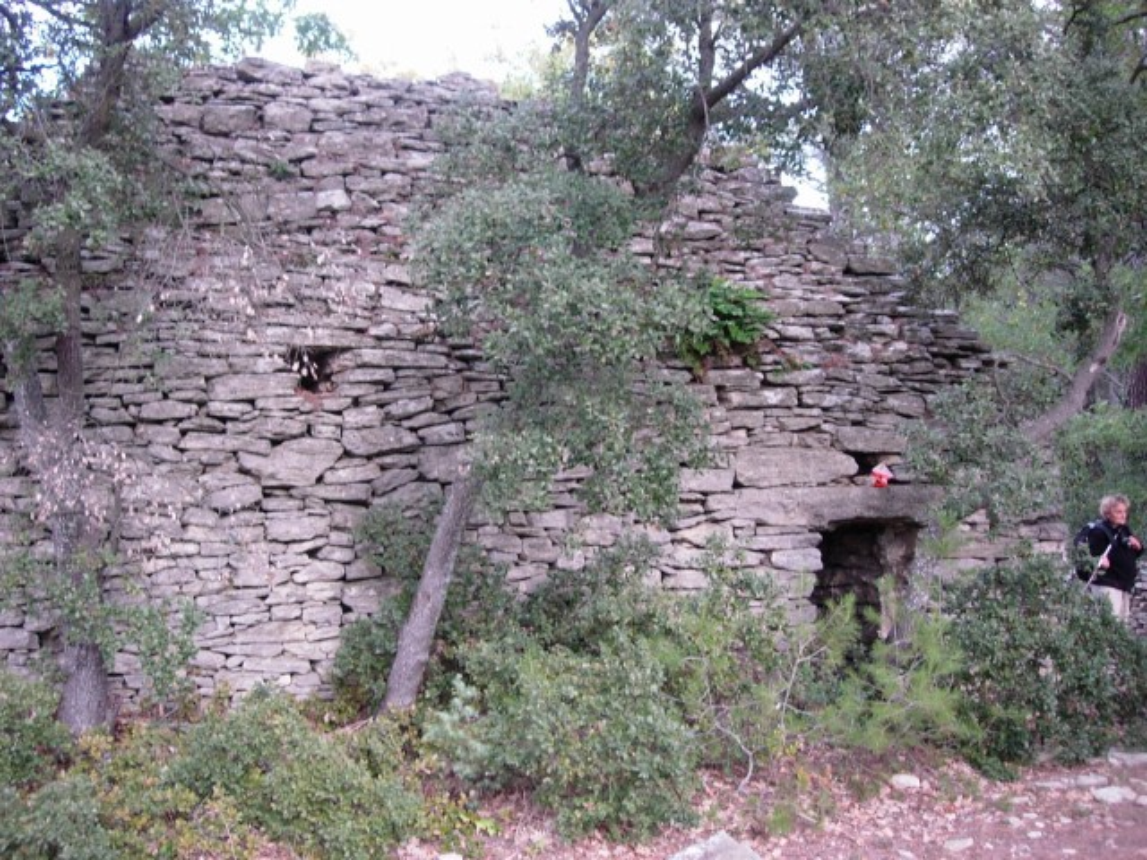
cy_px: 430
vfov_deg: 37.7
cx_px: 574
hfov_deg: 49.0
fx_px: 1259
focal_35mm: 38
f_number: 2.8
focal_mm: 7.8
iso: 64
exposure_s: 1/55.3
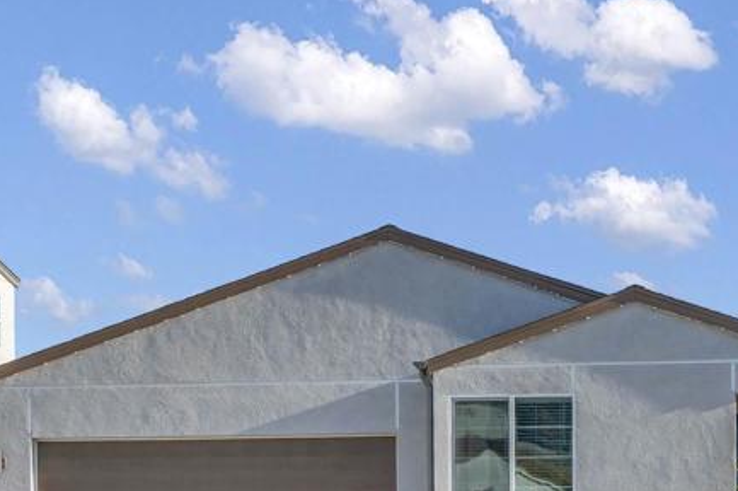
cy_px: 438
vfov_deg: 18.8
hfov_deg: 28.4
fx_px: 1454
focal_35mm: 71
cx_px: 457
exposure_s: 1/500
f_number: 8
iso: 400
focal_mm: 30
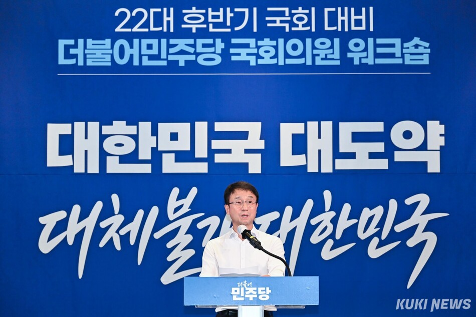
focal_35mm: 103
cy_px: 158
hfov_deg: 19.8
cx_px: 238
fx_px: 1362
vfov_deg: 13.3
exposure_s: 1/500
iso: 3600
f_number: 4.5
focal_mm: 103
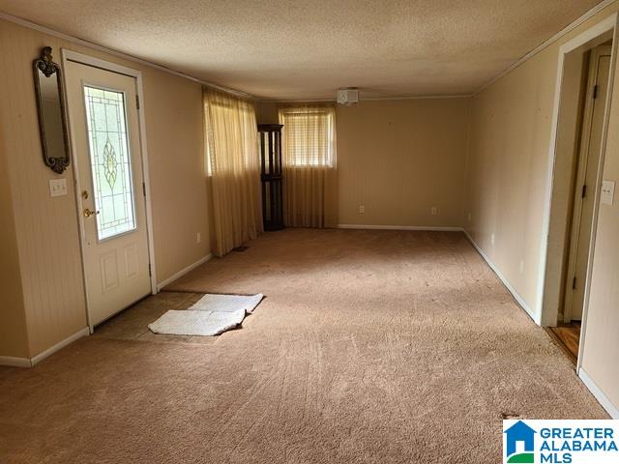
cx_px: 310
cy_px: 232
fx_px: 465
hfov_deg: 67.3
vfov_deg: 53.1
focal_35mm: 26
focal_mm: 5.4
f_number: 1.8
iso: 200
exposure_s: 1/40
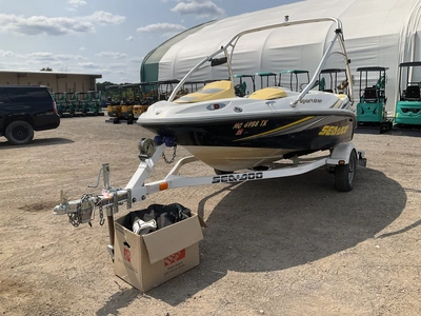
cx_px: 210
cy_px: 158
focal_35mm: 29
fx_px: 353
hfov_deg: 61.7
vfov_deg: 48.2
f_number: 1.8
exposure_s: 1/2801
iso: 25
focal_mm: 3
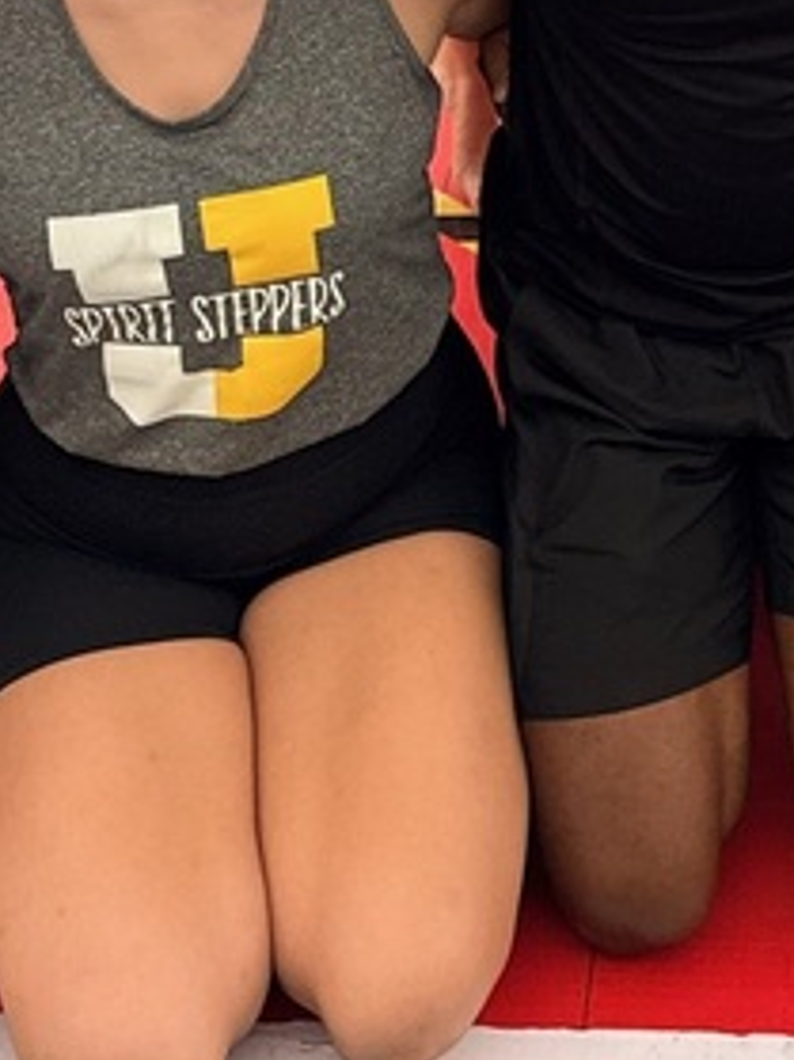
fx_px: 2693
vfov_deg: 20.2
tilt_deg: -19.1
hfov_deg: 16.4
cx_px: 783
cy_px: -353
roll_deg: -0.2
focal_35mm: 88
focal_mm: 6.76
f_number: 1.78
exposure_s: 1/60
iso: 250
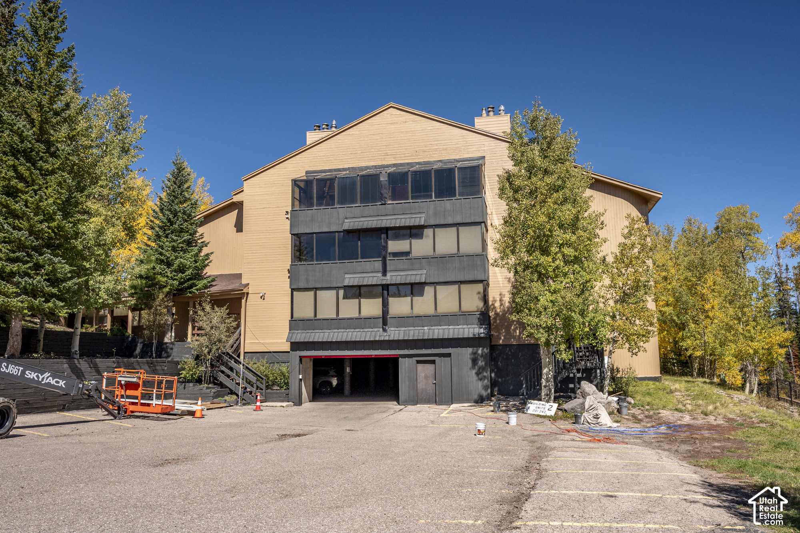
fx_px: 578
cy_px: 266
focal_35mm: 26
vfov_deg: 49.5
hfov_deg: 69.4
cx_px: 400
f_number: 10
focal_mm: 26
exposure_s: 1/2000
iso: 1000
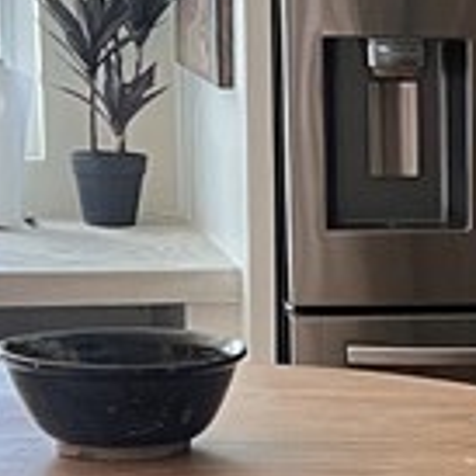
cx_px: 691
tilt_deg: -12.2
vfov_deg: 10.1
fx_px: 2676
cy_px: 479
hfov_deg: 9.9
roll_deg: -1.5
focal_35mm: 172
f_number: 1.5
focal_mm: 5.7
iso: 320
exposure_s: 1/60
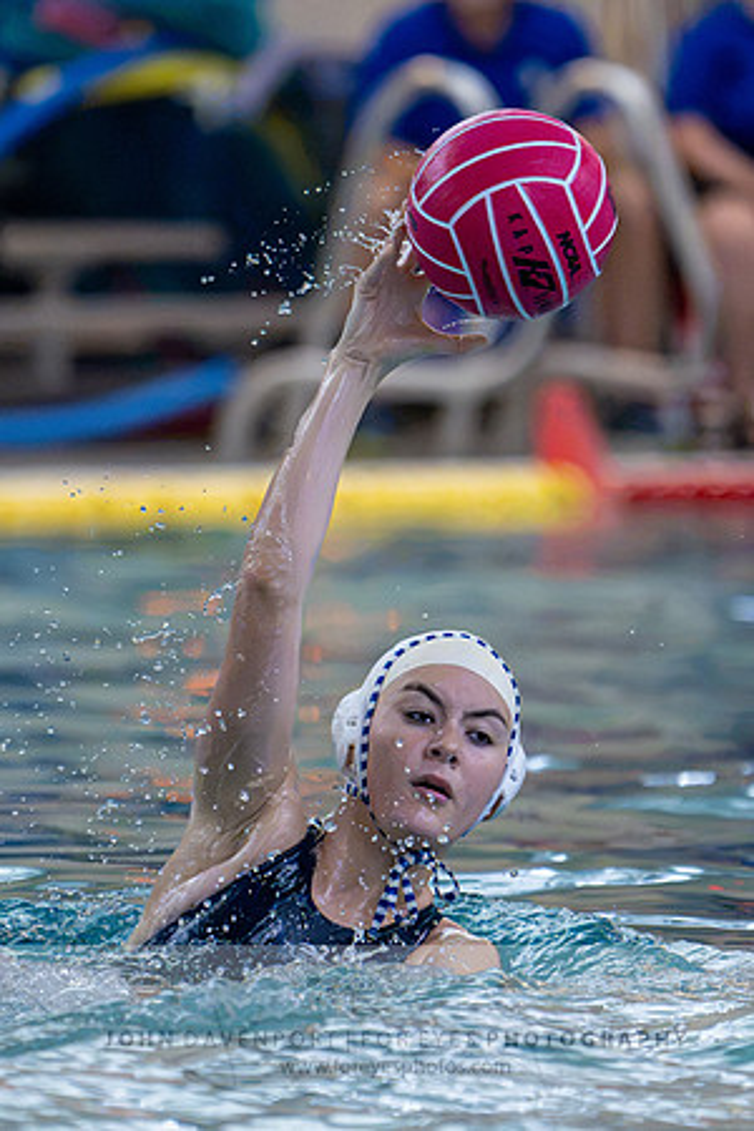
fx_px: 13914
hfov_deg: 3.1
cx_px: 312
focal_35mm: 443
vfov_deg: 4.7
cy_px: 551
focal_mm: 200
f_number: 2.8
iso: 14400
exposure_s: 1/1000
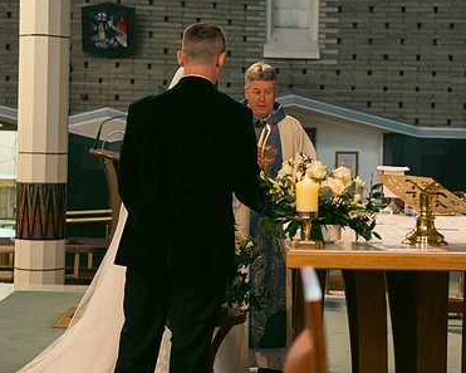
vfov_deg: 17.5
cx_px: 278
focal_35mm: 88
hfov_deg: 21.7
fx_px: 1214
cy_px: 146
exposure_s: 1/160
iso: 1000
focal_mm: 60
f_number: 3.5
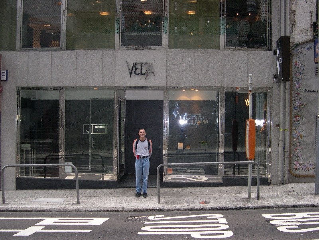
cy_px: 120
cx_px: 160
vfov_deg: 37.7
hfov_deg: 49.0
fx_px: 350
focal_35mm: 38
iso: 208
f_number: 2.8
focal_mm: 8
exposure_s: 1/60
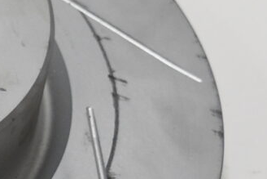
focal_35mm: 340
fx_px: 2522
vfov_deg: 4.0
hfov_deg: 5.5
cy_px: 101
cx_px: -660
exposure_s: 1/100
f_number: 2.8
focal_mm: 29
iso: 320
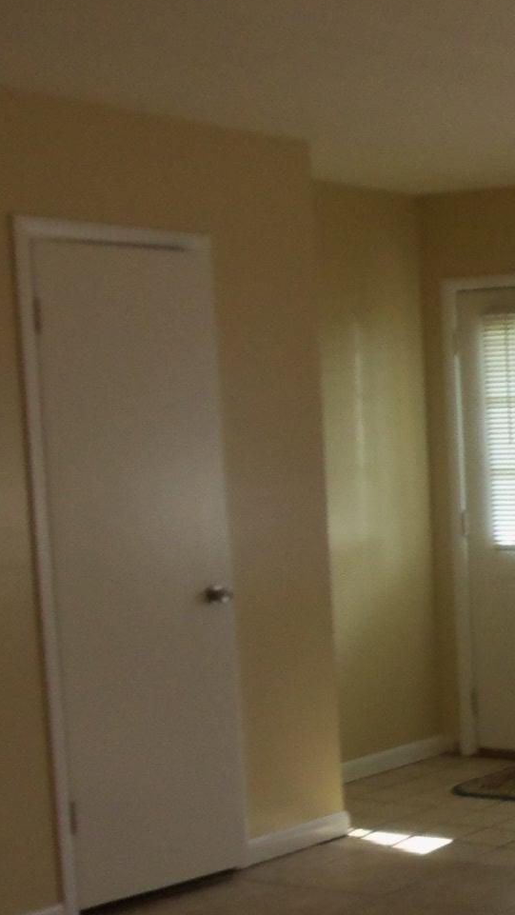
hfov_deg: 16.6
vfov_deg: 32.2
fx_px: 1577
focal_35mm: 65
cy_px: 580
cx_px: 804
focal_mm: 5.1
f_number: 3.3
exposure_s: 1/60
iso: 160
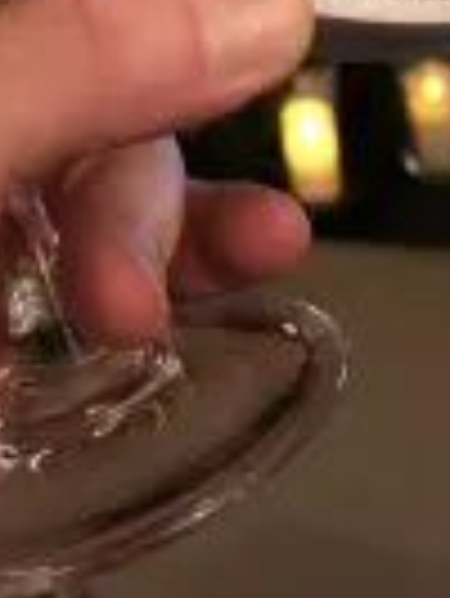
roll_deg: +8.5
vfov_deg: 20.5
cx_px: 72
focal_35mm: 84
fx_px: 1454
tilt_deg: -3.9
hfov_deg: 17.4
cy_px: -247
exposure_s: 1/4
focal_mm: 3.99
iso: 125
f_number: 1.8
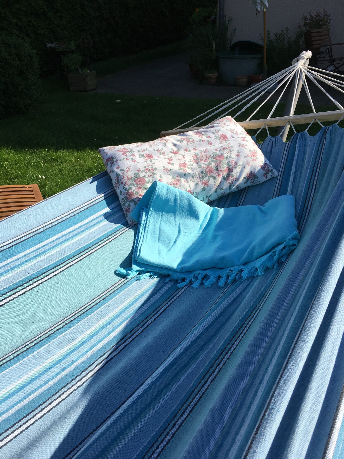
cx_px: 172
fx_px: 384
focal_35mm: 29
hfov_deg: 48.2
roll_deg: +1.2
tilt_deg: -28.3
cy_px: 230
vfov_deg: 61.7
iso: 25
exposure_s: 1/1972
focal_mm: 4.15
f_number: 2.2
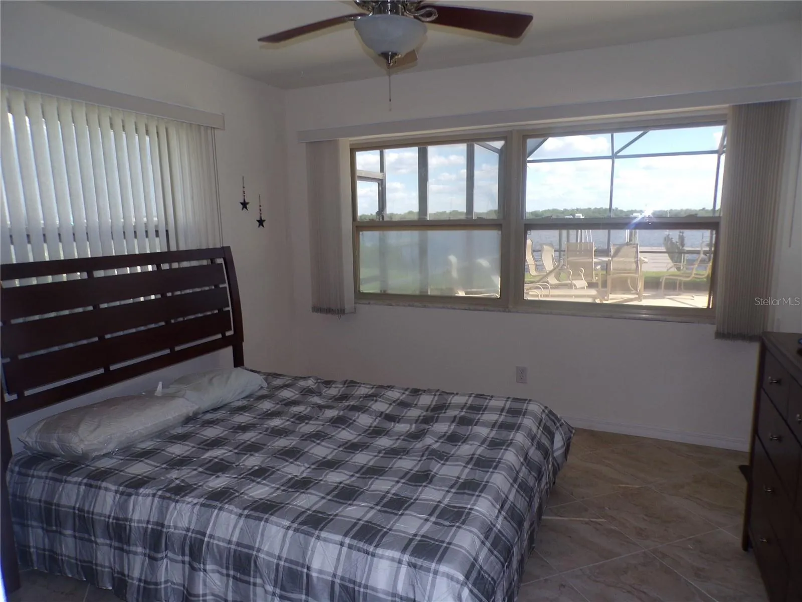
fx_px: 556
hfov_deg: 71.6
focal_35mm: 24
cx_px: 401
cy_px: 301
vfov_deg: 56.8
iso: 80
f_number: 4.3
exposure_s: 1/60
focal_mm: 4.3
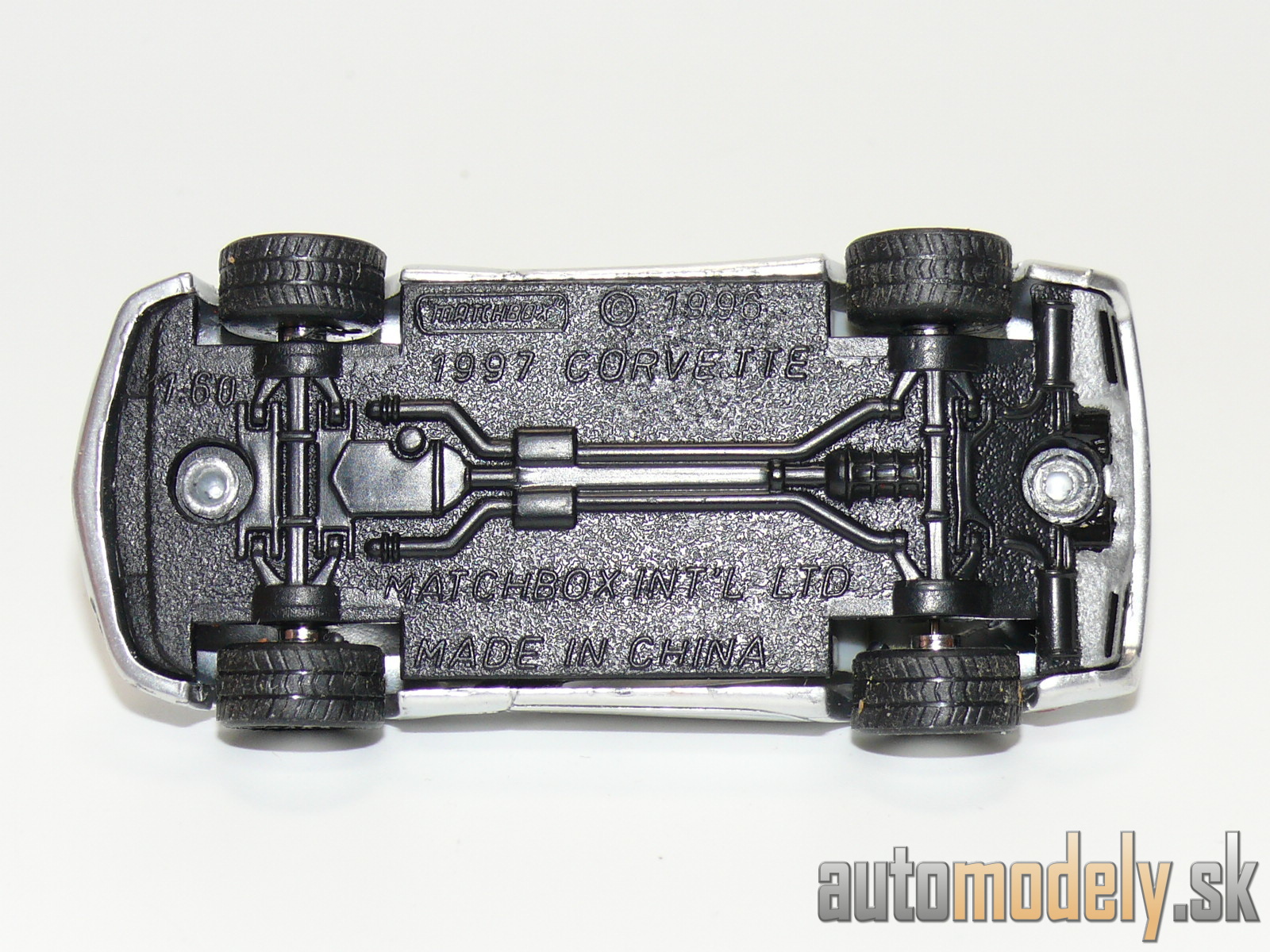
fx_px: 3962
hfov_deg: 18.2
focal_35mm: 108
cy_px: 476
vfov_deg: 13.7
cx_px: 635
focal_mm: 13.8
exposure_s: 1/30
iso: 100
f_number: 4
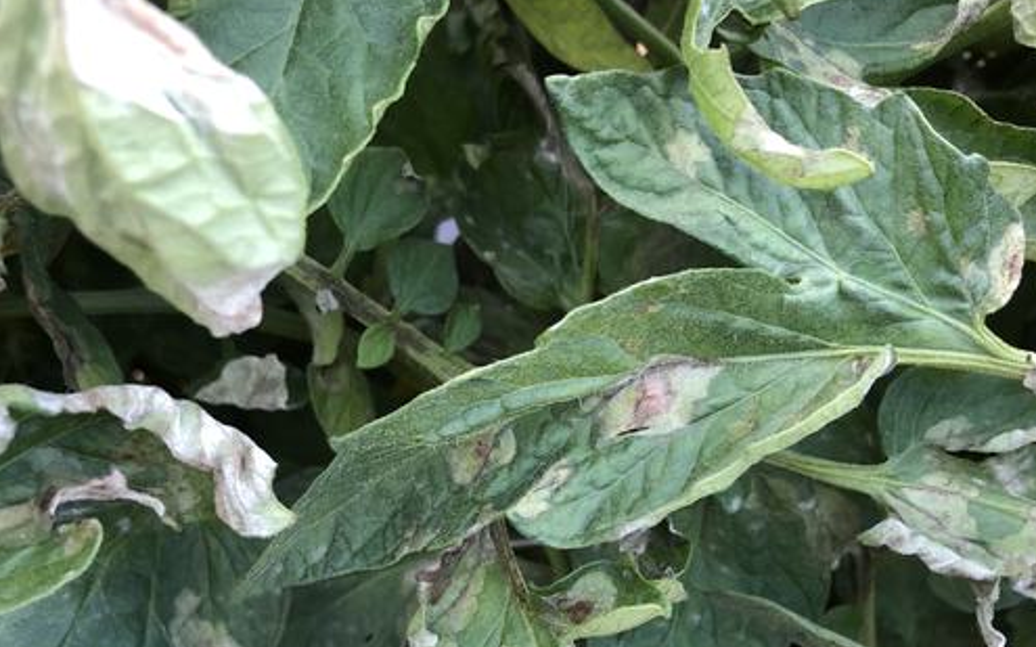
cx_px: 514
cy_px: 542
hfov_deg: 47.2
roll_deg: -5.7
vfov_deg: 29.6
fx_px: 1185
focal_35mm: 42
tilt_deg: -39.8
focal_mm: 3.99
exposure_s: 1/40
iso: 20
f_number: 1.8
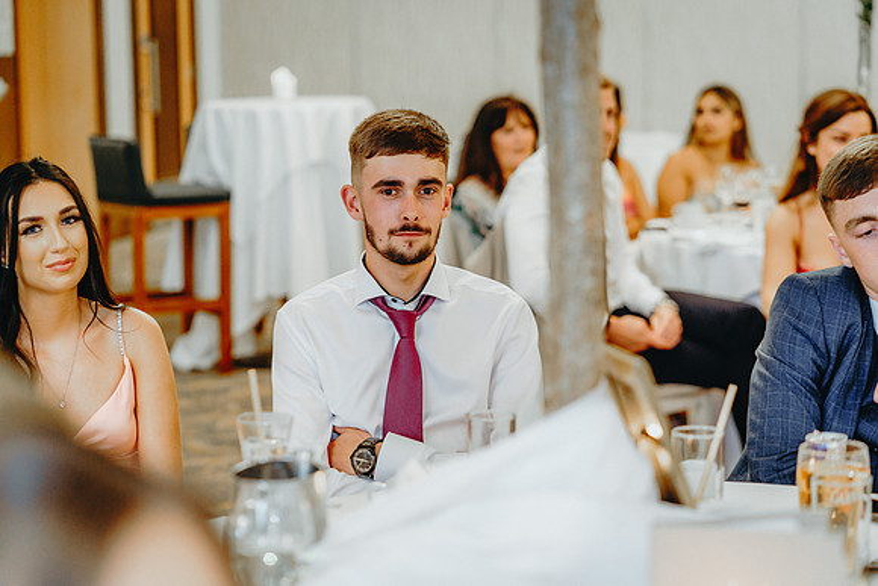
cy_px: 293
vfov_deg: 16.1
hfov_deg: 23.9
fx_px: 2073
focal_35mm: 85
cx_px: 439
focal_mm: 85
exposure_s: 1/125
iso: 2000
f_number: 2.8
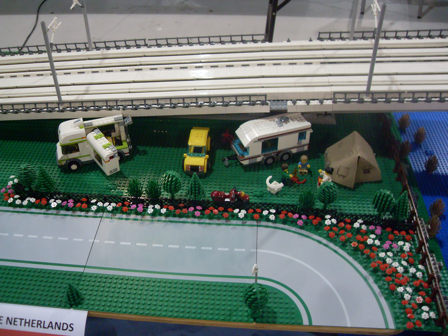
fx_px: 479
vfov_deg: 38.7
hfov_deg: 50.1
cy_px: 168
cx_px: 224
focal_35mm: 37
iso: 200
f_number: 2.8
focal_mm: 6.3
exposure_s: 1/15
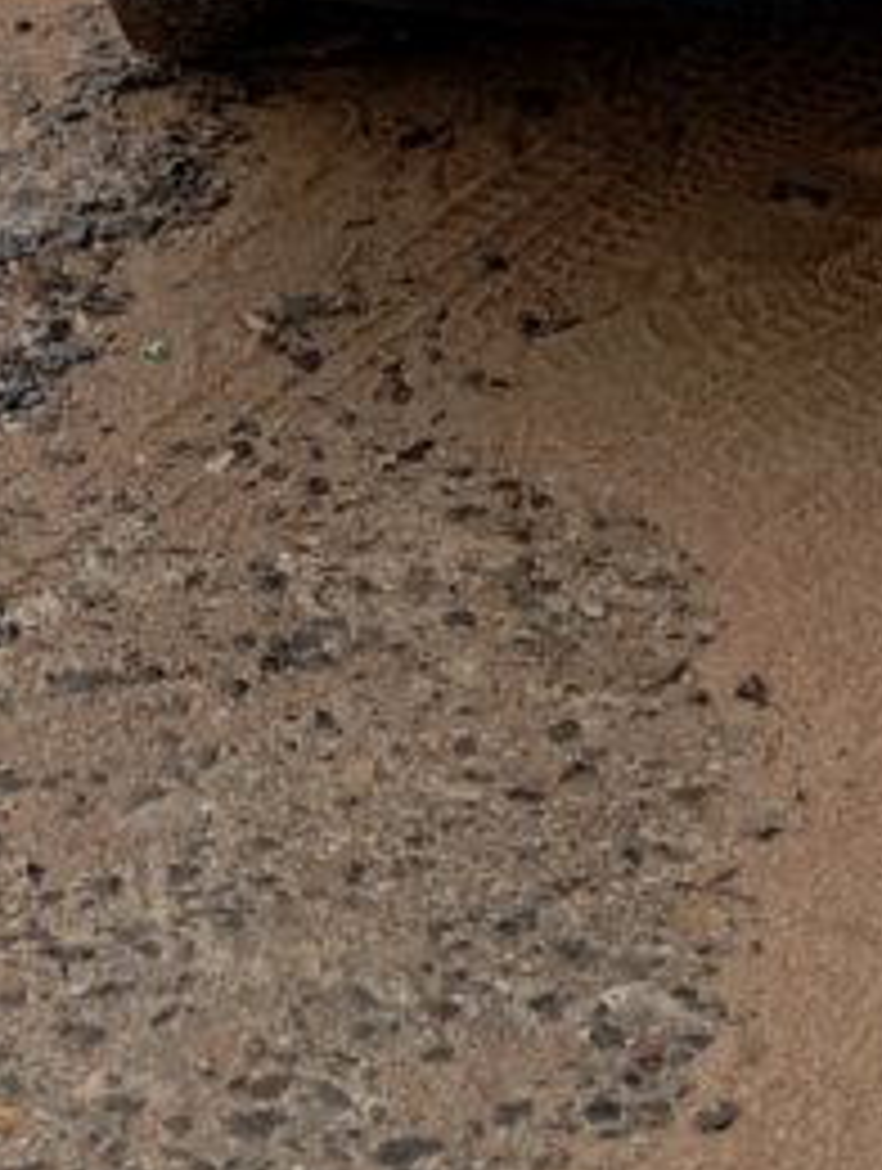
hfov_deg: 11.1
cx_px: 1260
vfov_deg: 13.3
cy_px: -1112
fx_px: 4368
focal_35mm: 129
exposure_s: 1/168
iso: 55
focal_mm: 4.22
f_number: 1.8
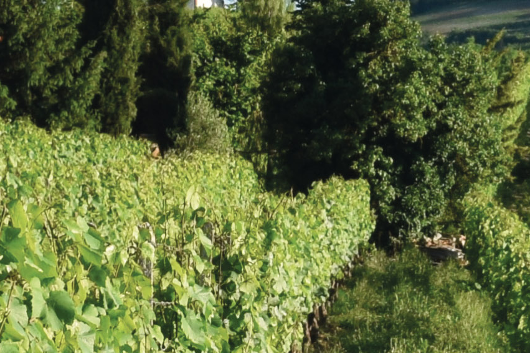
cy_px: -70
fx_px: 4359
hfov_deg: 6.9
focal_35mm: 296
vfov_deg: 4.6
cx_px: 632
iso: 200
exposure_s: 1/320
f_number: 9
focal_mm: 28
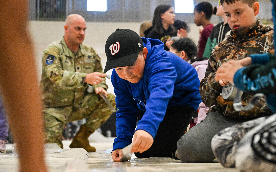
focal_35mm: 63
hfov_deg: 32.4
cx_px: 153
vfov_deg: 20.6
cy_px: 83
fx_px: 474
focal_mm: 51
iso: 6400
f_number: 2.8
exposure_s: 1/1000
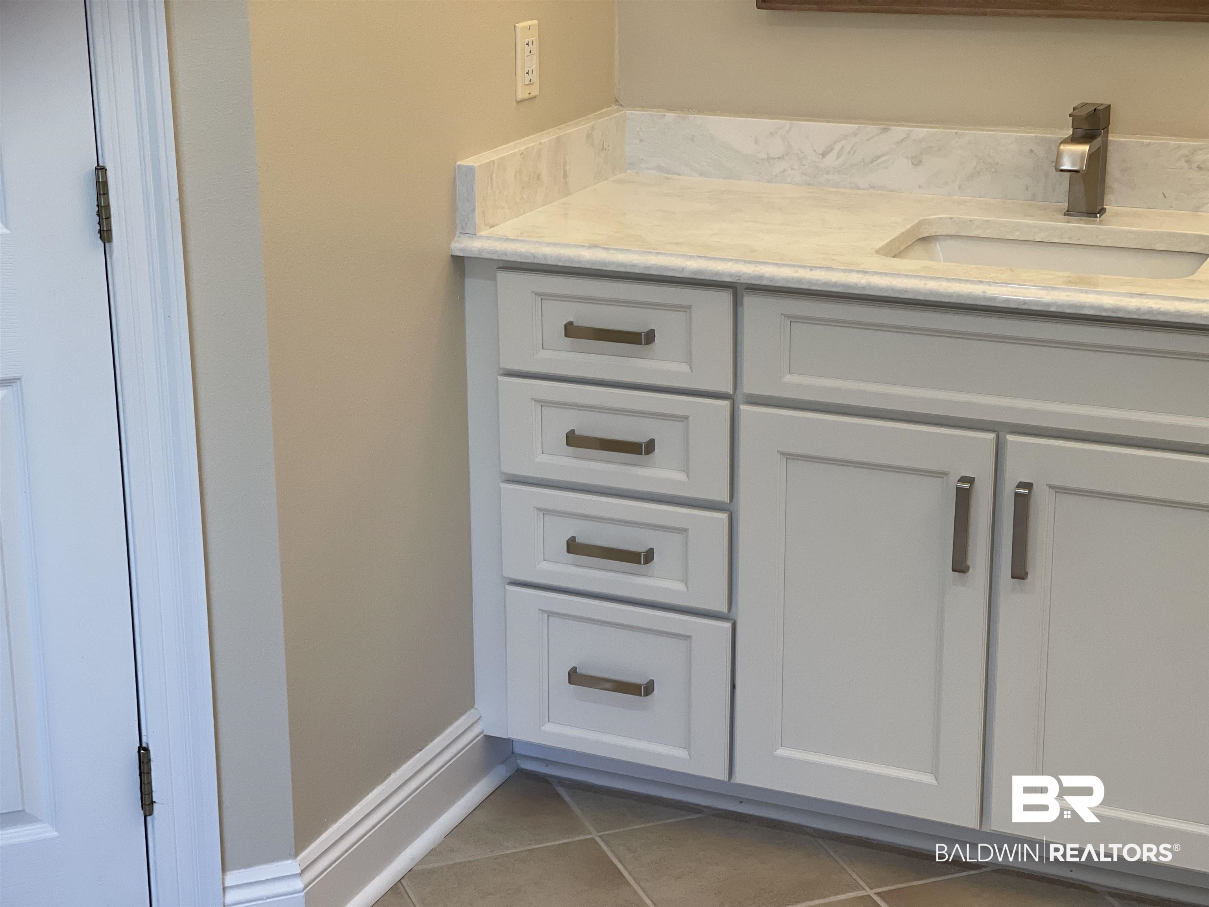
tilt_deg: -18.1
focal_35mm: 64
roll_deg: +0.1
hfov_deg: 30.3
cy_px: 454
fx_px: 2235
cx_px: 604
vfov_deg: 22.9
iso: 200
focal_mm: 7.5
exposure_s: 1/120
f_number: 2.2
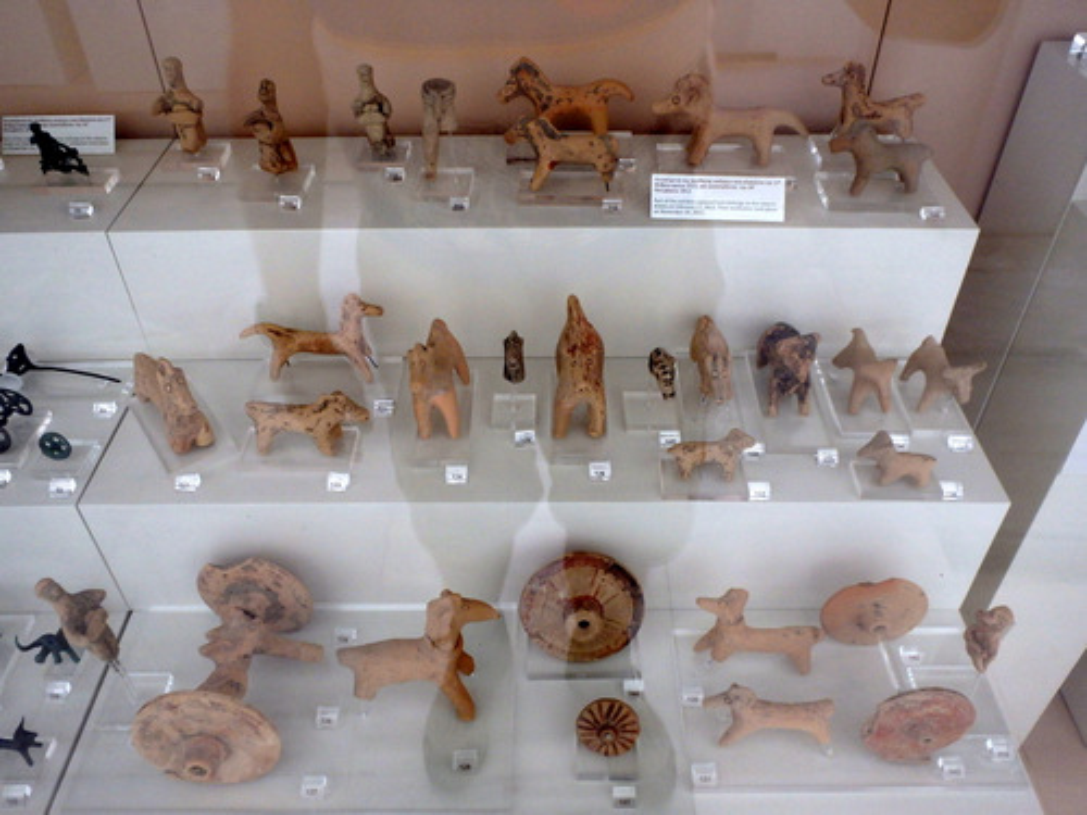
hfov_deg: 63.4
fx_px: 879
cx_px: 544
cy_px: 408
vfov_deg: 49.7
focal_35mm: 28
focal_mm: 5
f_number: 3.9
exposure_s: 1/30
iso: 200
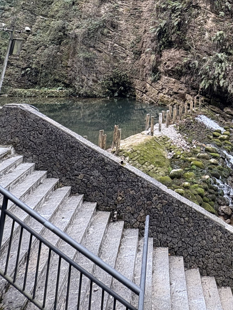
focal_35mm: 32
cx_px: 224
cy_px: -12
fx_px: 287
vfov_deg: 45.9
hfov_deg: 39.7
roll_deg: +0.4
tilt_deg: +15.1
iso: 80
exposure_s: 1/99
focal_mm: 2.22
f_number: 2.2
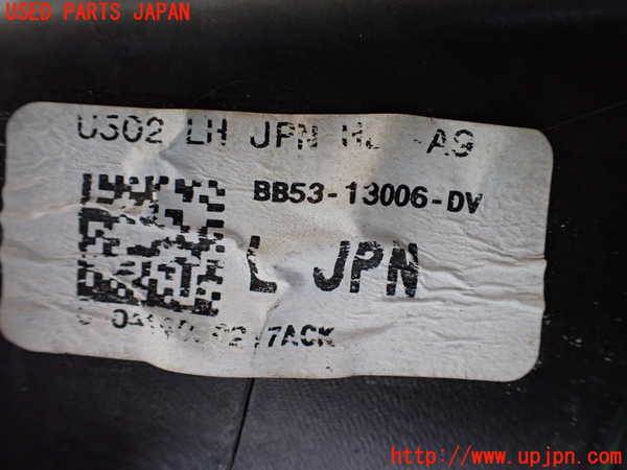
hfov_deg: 60.0
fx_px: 543
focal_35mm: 30
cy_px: 235
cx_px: 314
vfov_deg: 46.8
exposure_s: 1/125
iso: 400
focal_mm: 5.4
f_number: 2.3
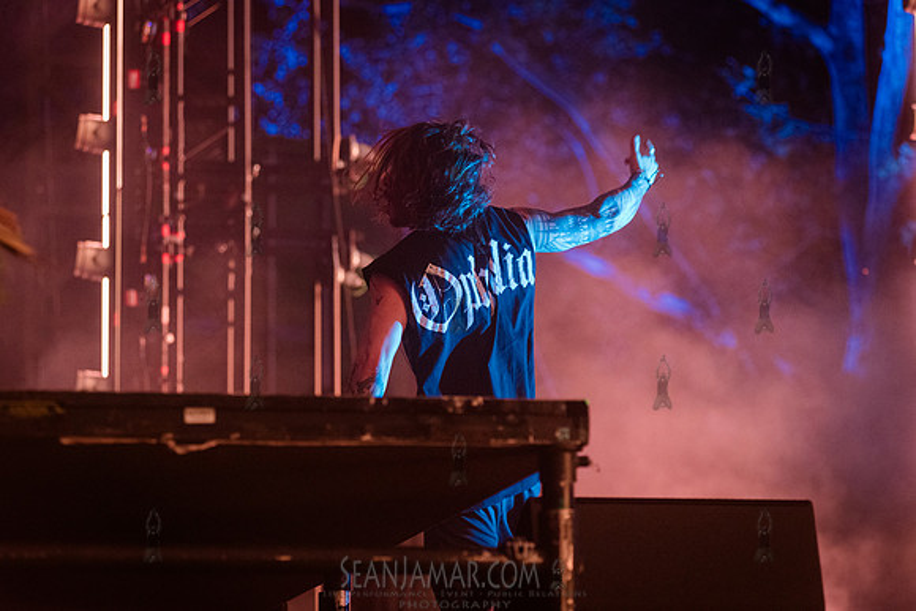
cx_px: 458
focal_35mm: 124
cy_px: 306
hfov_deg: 16.5
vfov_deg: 11.1
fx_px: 3156
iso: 6400
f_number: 3.5
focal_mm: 120
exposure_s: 1/250
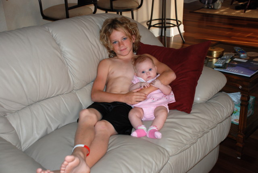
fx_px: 344
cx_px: 129
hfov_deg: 41.1
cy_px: 86
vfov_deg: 28.1
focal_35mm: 48
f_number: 4.2
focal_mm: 32
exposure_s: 1/60
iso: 200
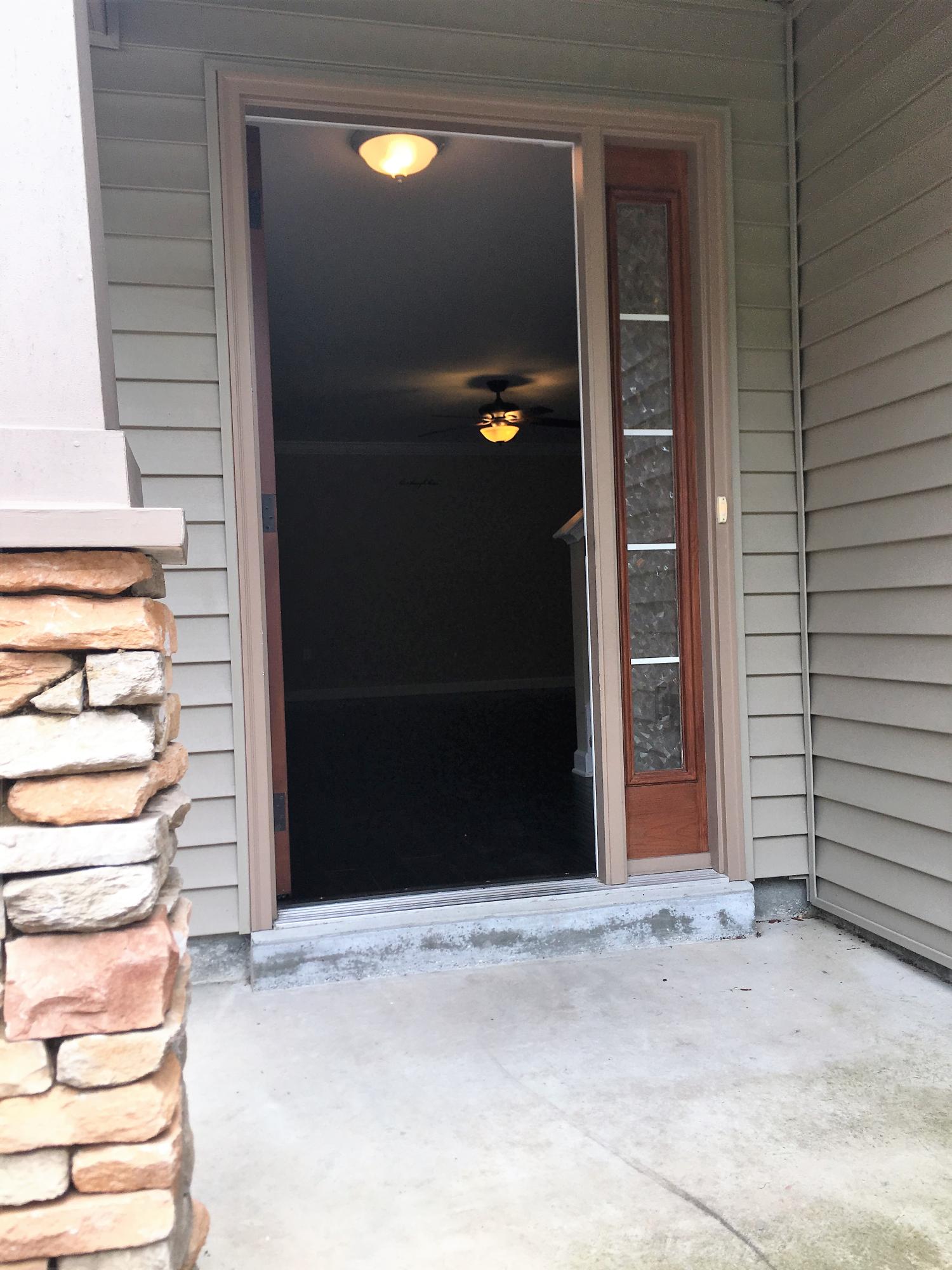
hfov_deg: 48.2
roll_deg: +2.7
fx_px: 1063
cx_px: 476
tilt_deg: +0.8
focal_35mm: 29
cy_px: 635
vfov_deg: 61.7
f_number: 2.2
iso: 25
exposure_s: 1/342
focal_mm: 4.15
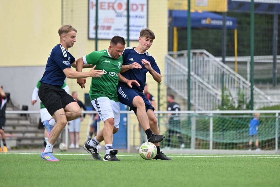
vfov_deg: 3.7
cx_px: 140
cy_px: 94
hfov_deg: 5.6
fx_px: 2878
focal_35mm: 370
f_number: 5.6
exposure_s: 1/1600
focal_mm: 370
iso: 560
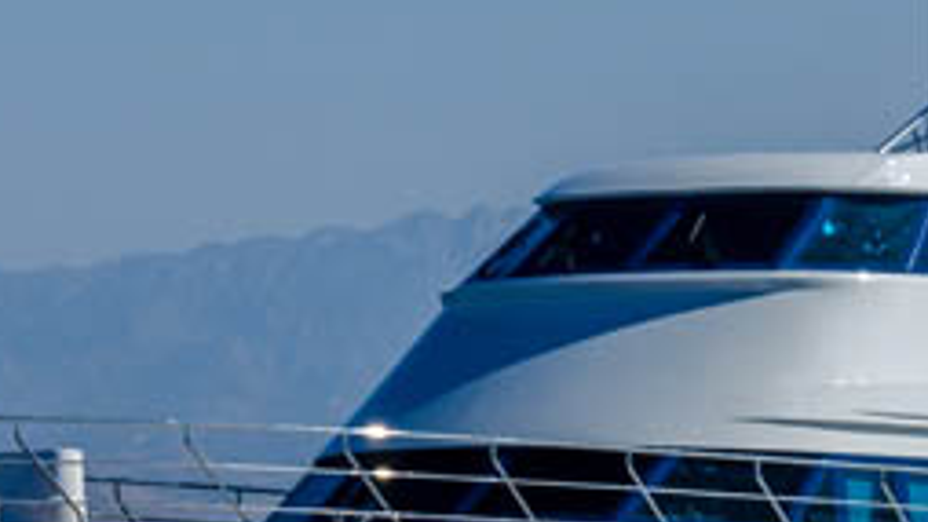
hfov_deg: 4.3
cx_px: 661
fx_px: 12478
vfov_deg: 2.4
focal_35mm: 507
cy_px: 493
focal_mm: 82
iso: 100
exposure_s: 1/250
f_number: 11
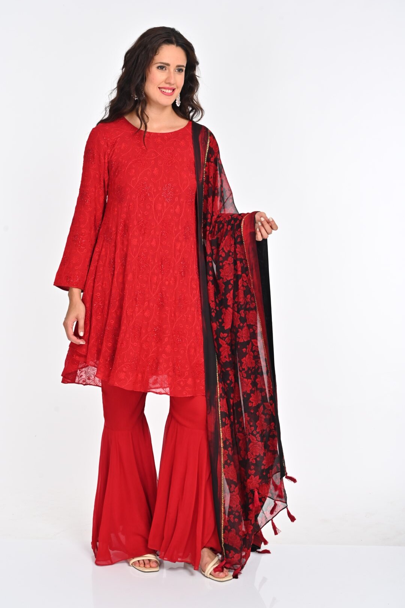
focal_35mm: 62
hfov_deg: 21.9
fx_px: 1048
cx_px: 202
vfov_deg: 32.4
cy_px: 304
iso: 320
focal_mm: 62
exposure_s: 1/160
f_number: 8
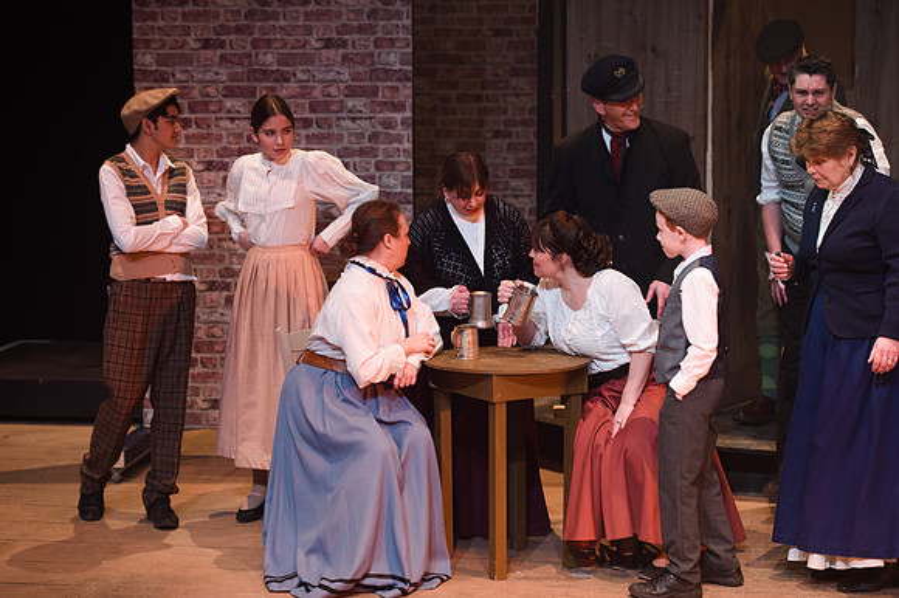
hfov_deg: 21.5
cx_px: 450
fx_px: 2371
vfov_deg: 14.4
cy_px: 299
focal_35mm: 95
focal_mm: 95
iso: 800
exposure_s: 1/80
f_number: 2.8
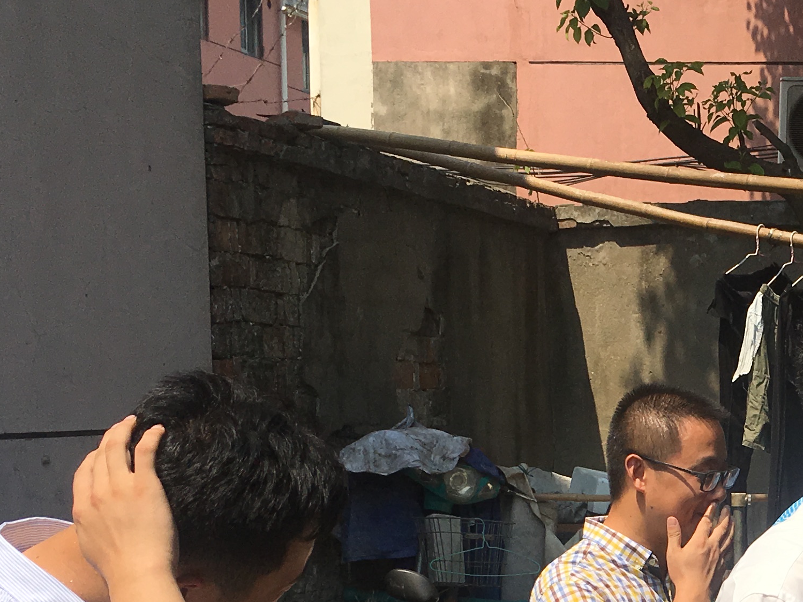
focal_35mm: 78
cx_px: 828
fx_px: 1809
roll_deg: -2.1
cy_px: 688
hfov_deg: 23.8
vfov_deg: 18.1
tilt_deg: -9.0
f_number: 2.2
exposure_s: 1/2331
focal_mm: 4.15
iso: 25
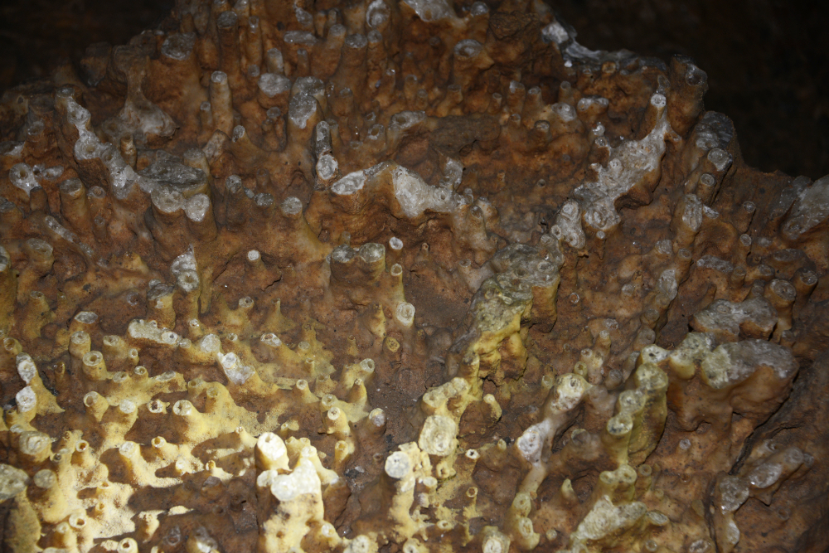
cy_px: 276
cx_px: 414
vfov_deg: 14.0
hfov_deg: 20.8
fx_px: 2257
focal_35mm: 98
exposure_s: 1/250
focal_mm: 98
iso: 320
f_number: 5.3
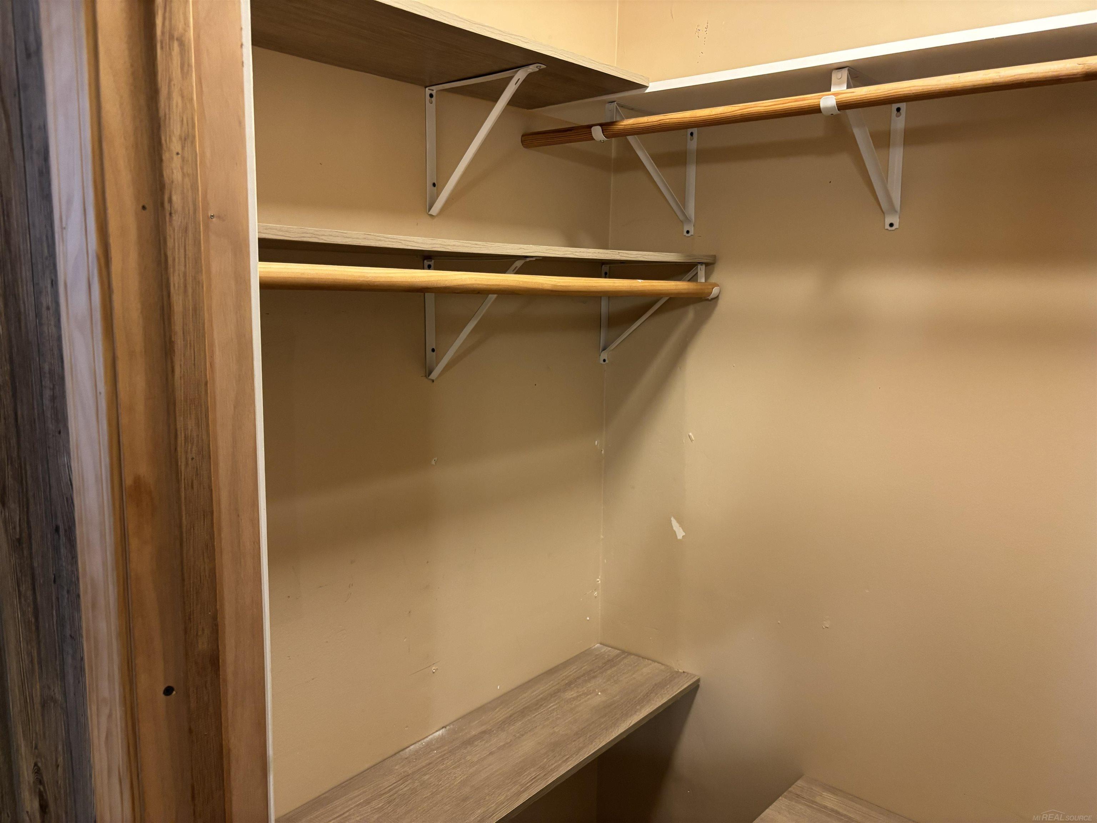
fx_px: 824
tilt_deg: -9.6
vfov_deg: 53.1
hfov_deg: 67.3
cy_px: 412
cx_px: 548
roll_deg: -0.6
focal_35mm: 26
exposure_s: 1/60
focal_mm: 5.96
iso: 250
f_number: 1.6
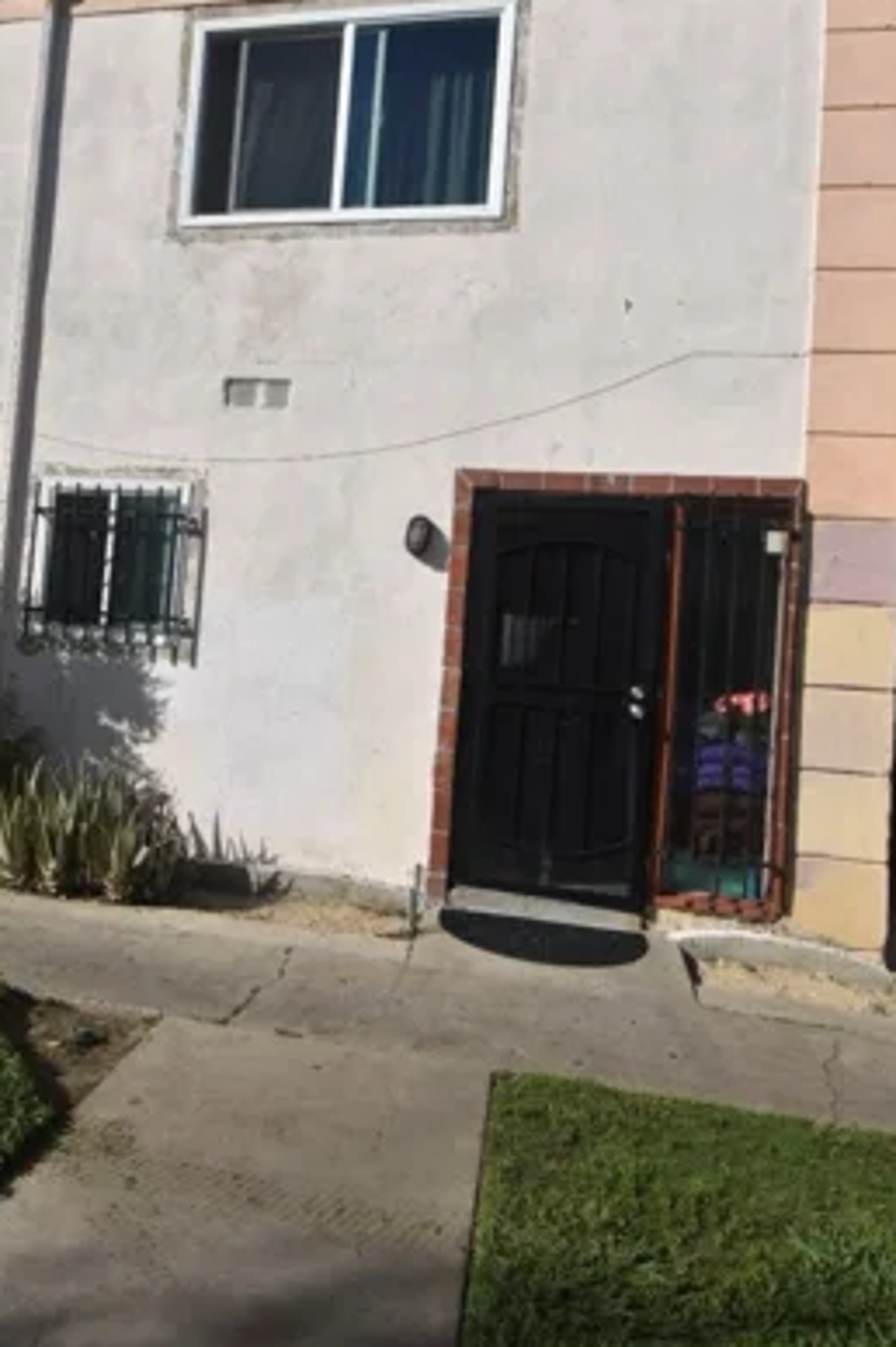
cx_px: 311
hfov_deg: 48.8
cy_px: 614
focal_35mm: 26
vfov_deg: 69.3
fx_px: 972
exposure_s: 1/500
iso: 200
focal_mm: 12
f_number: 11
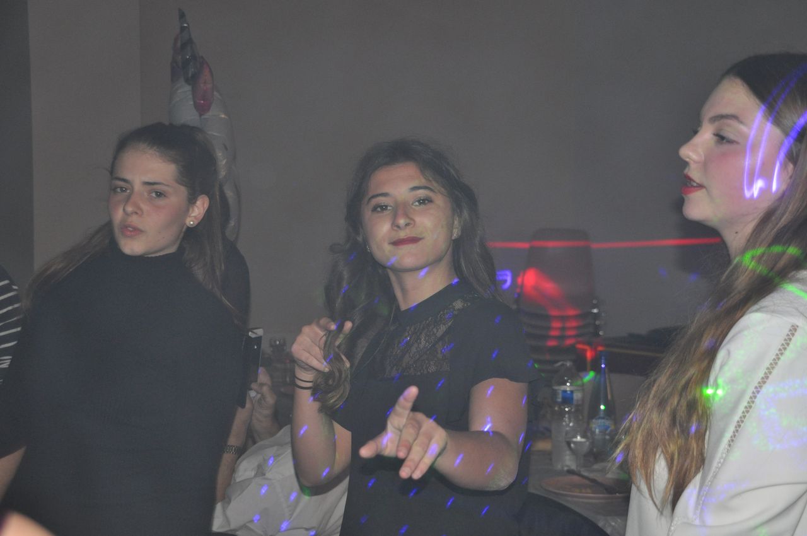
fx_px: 1343
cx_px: 404
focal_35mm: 60
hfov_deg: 33.4
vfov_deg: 22.6
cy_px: 268
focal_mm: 40
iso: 800
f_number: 4.8
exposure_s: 1/60
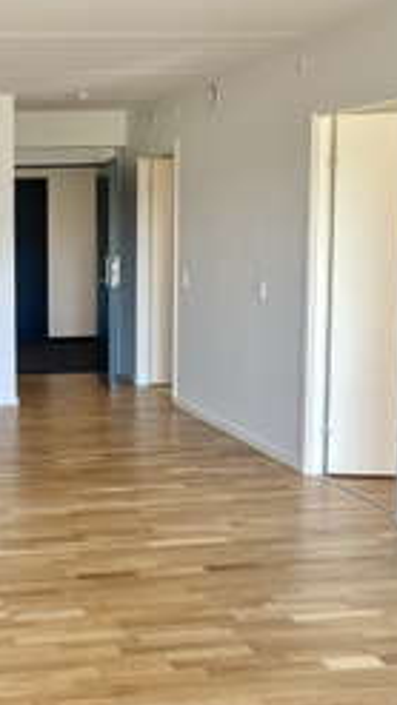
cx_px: -41
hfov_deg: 24.2
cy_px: 340
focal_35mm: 46
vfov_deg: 44.6
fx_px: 861
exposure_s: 1/121
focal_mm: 3.99
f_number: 1.8
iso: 80
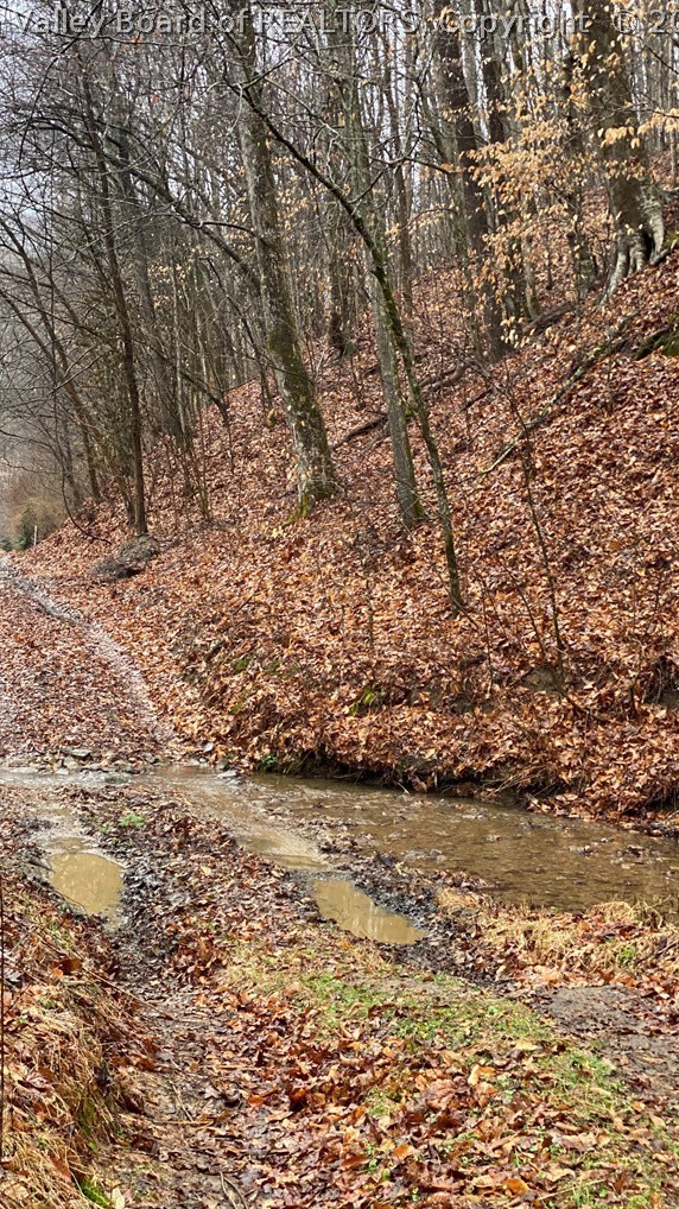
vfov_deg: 36.6
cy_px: 604
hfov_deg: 21.0
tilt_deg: -2.6
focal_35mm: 57
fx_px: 1826
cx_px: 275
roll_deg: -0.6
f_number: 2
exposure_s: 1/122
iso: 100
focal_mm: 6
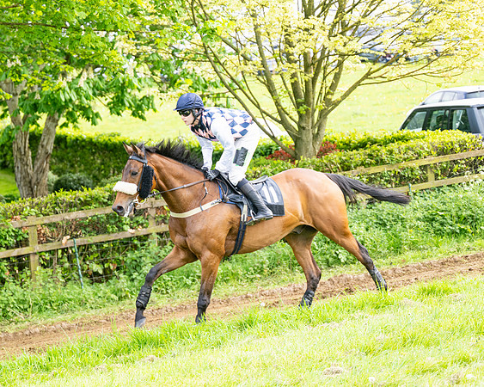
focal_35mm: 116
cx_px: 255
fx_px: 1662
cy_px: 194
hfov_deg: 16.6
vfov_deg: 13.3
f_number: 4
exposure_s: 1/800
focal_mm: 103
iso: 400
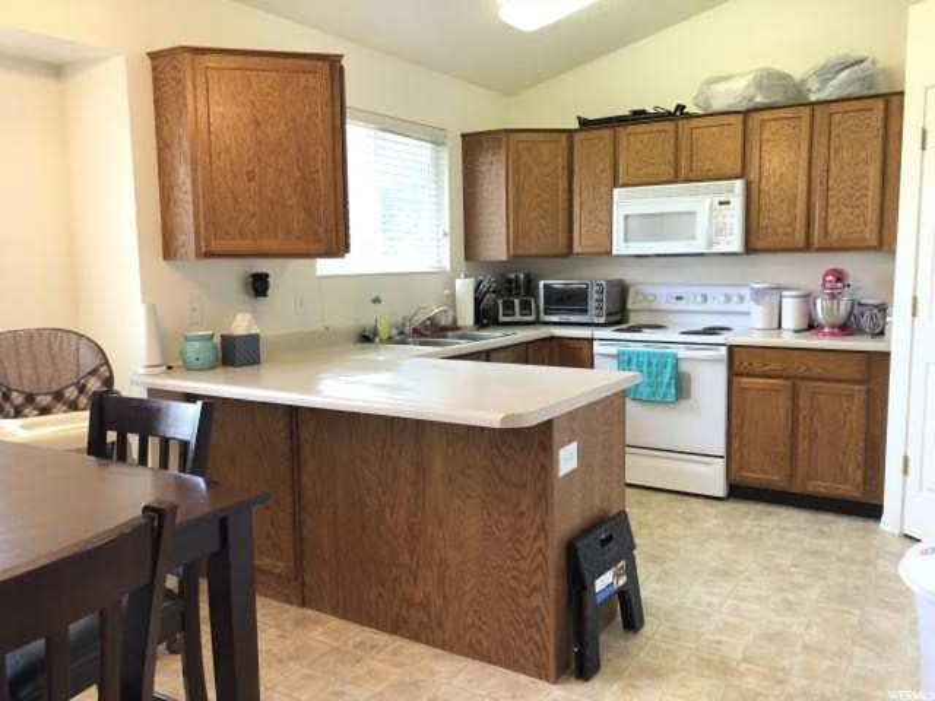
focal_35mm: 28
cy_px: 350
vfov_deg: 49.7
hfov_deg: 63.4
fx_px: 756
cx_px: 468
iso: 40
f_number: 1.8
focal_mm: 4
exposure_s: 1/20
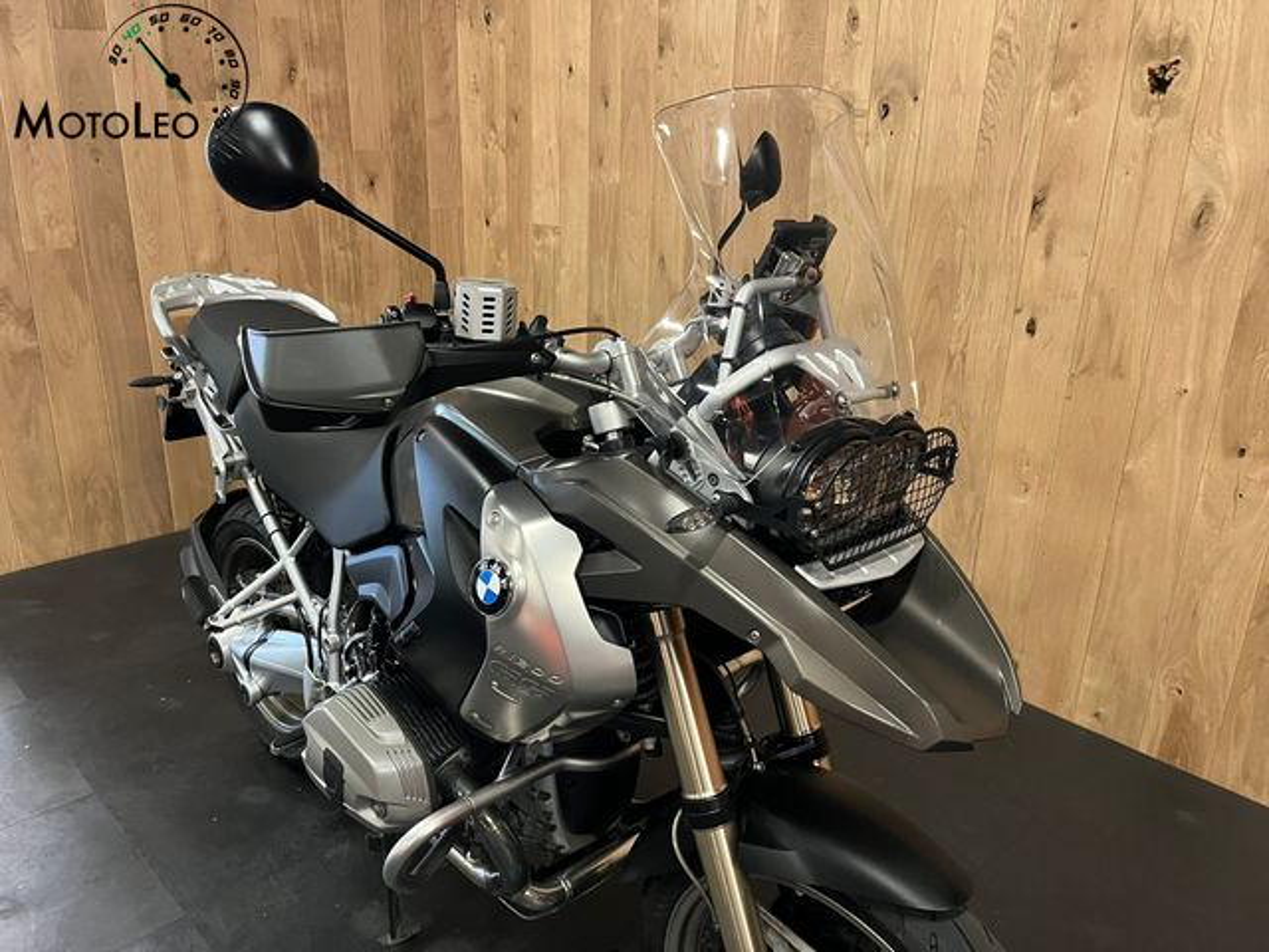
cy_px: 476
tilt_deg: -18.8
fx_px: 953
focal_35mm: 26
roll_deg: -2.1
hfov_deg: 67.3
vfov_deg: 53.1
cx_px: 634
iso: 500
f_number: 1.6
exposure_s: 1/33
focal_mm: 5.1
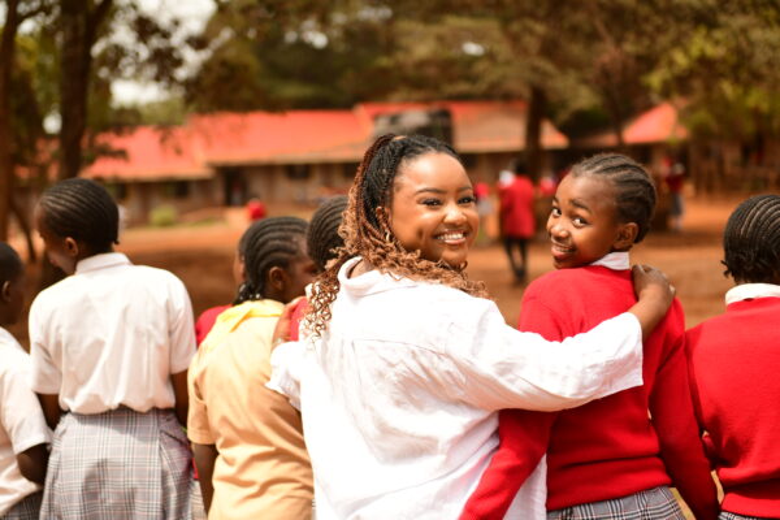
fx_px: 1517
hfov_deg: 28.8
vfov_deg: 19.5
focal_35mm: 70
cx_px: 390
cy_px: 260
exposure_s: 1/800
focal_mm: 70
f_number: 2.8
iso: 125
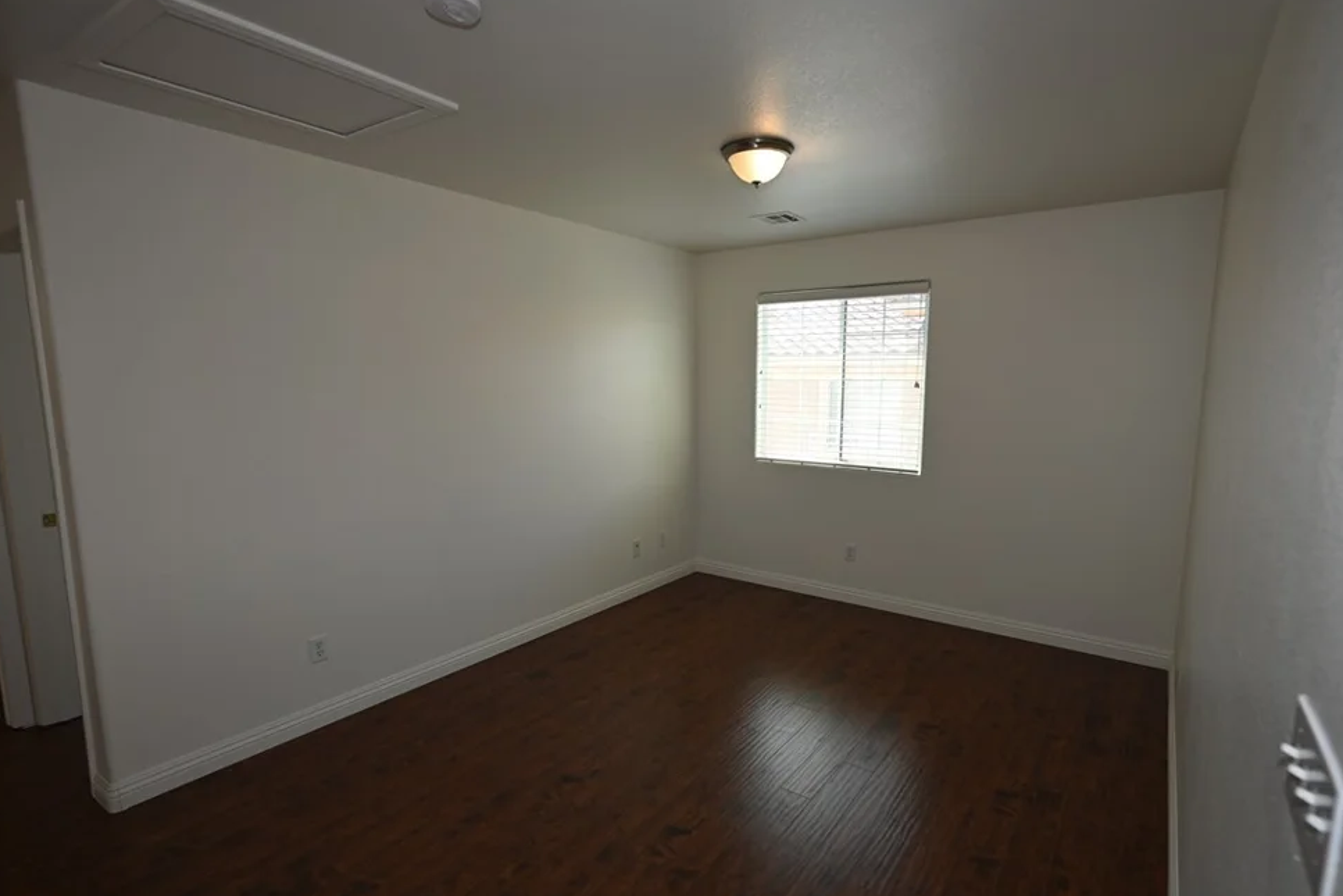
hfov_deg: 90.0
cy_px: 462
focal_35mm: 18
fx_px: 672
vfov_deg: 67.4
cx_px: 693
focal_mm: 17
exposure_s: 1/100
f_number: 5
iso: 200
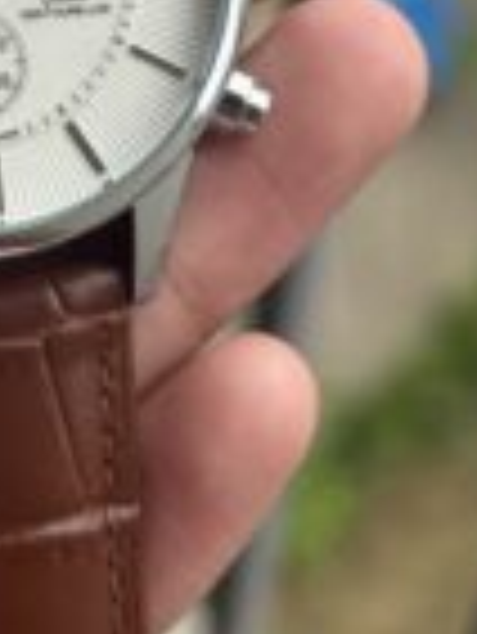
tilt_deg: -59.9
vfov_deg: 14.4
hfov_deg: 10.8
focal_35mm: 136
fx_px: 2495
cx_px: -9
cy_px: 171
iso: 64
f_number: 1.78
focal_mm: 6.76
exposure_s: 1/707
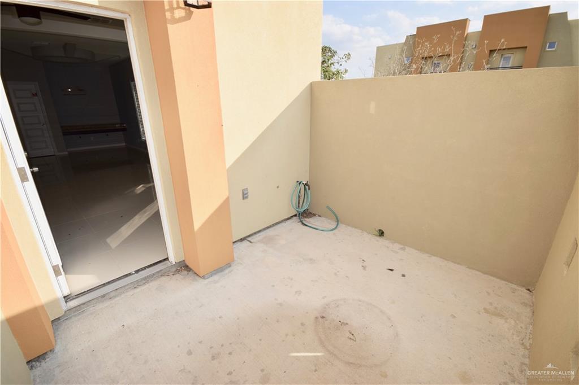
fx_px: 241
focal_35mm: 15
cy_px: 192
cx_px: 290
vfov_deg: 77.3
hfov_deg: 100.4
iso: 100
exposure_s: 1/200
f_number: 9
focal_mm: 10
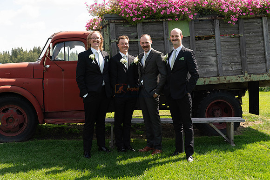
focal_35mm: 45
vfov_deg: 29.9
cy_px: 90
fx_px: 338
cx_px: 135
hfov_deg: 43.6
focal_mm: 45
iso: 400
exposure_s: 1/1000
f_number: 4.5
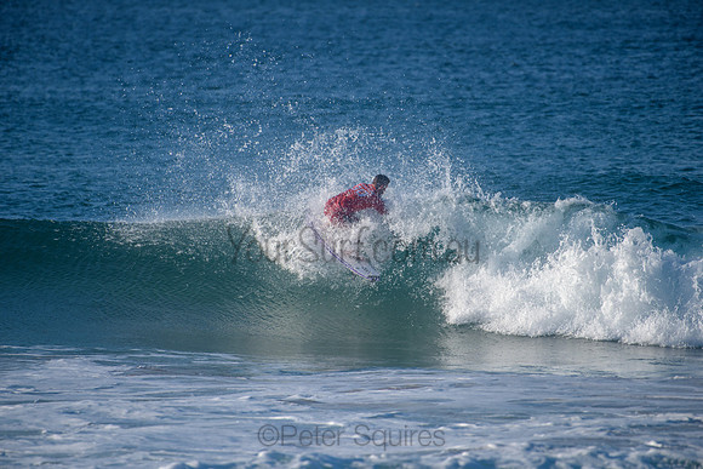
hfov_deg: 4.0
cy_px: 234
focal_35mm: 517
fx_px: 10105
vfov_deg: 2.7
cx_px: 352
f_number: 5.6
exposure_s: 1/2000
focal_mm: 500
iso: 250
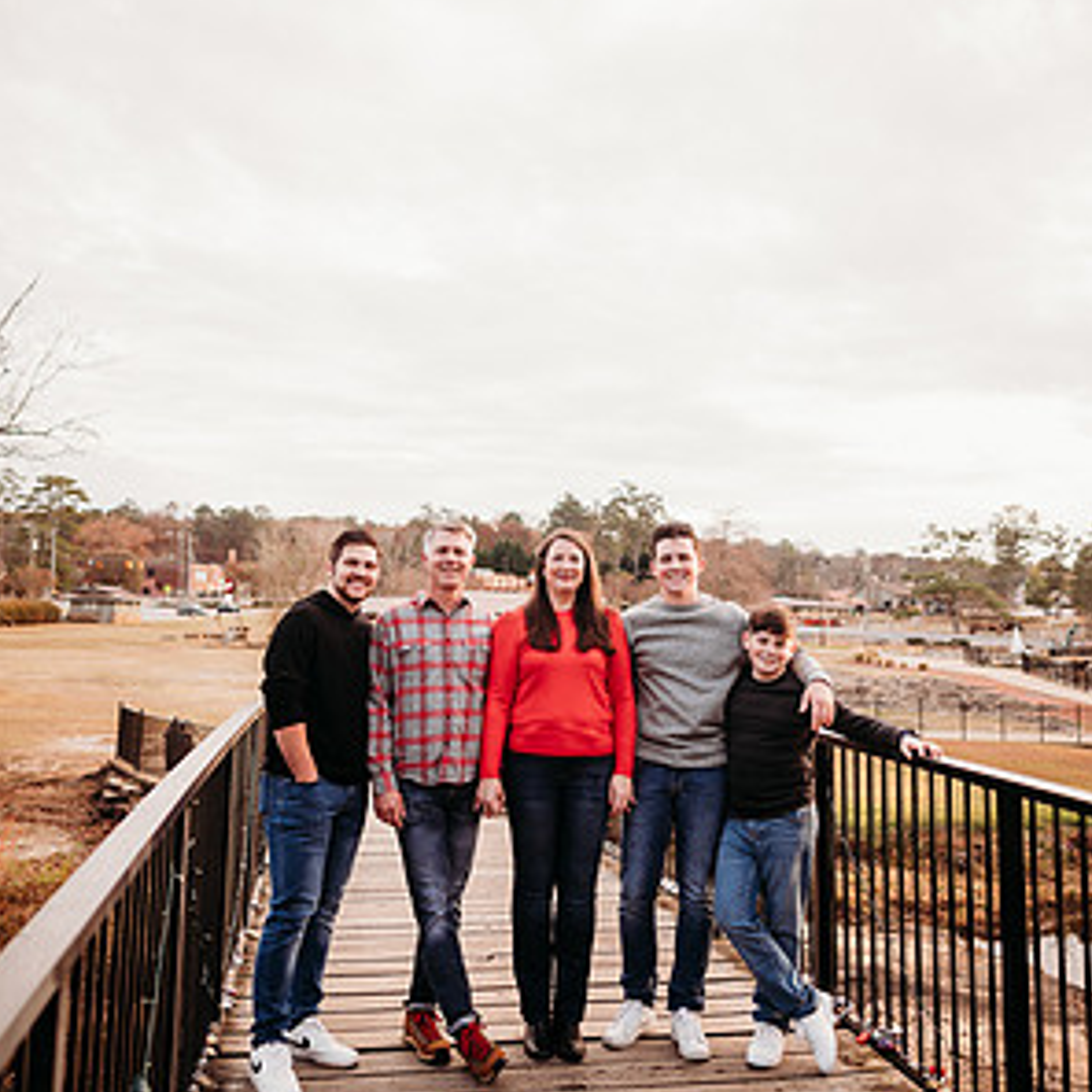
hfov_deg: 52.5
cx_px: 546
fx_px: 1106
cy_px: 505
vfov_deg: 52.5
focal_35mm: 31
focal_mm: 24
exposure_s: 1/500
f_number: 2.2
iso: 200
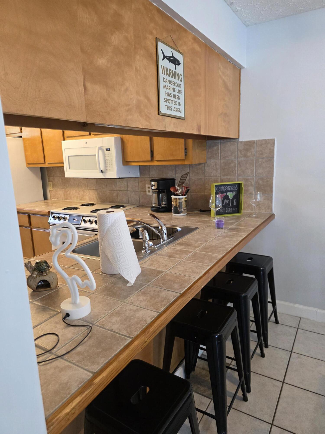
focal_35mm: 23
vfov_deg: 73.9
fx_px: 288
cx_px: 162
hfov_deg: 58.9
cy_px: 217
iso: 640
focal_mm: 6.3
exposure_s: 1/120
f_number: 1.7
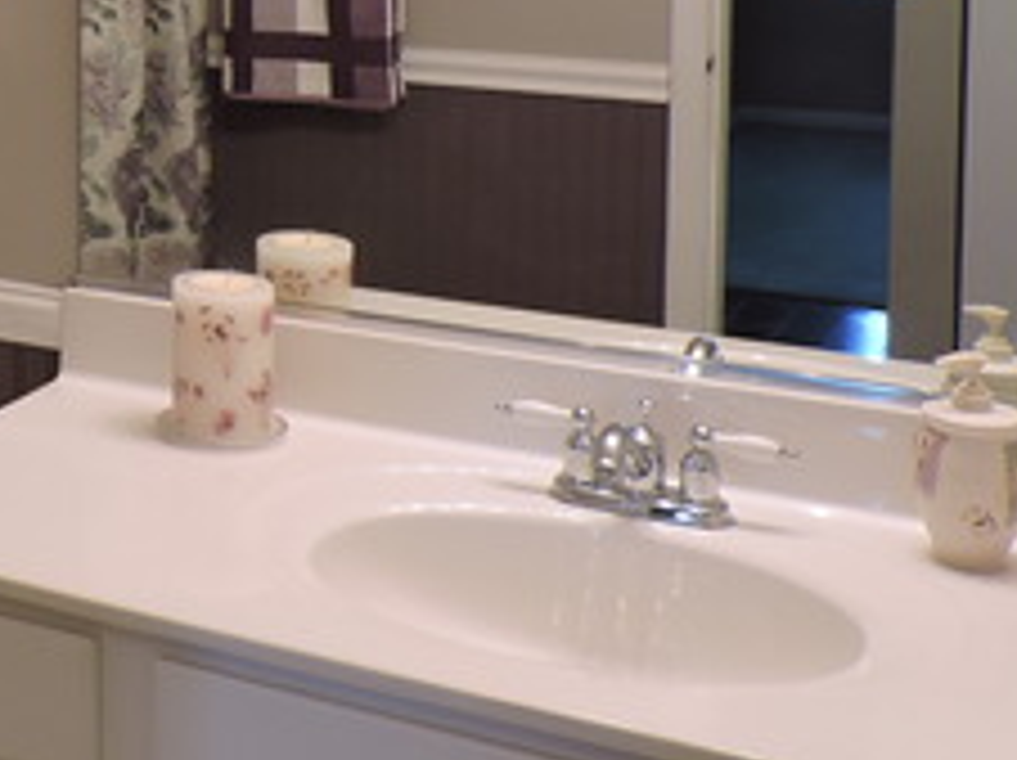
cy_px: -58
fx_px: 1996
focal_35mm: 68
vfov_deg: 20.6
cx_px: -270
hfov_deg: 25.1
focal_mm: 4.3
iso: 180
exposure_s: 1/30
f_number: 3
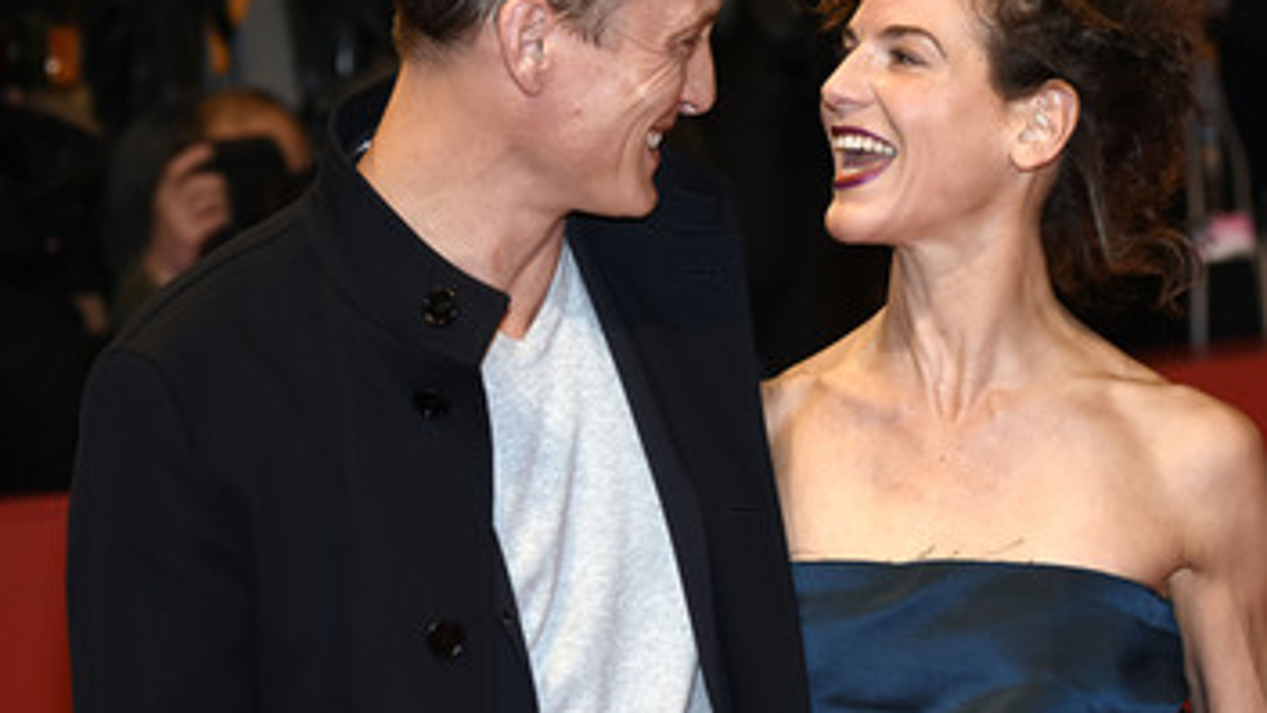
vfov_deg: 8.6
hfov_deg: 15.2
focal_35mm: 141
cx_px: 794
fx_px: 4737
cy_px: 288
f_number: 3.2
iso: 640
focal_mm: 70
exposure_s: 1/500
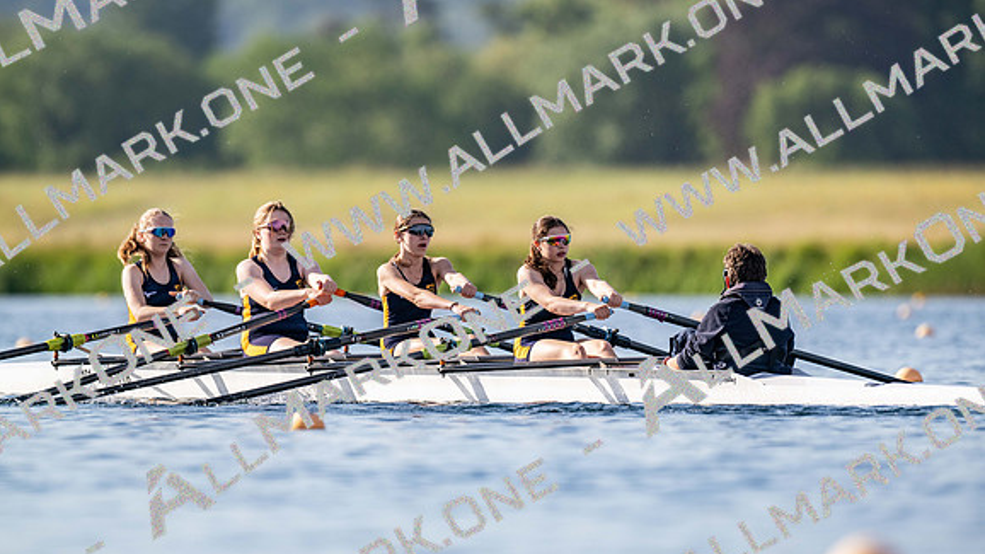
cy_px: 275
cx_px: 492
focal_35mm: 631
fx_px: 16479
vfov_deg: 1.9
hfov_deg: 3.4
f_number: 5
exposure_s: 1/2500
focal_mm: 600
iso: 400
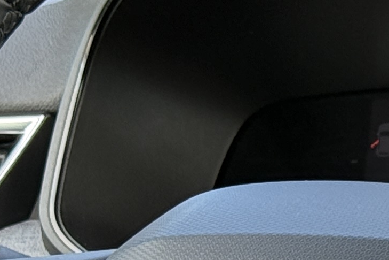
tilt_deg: -12.7
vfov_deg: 4.9
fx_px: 2982
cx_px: 718
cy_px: 490
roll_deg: +0.1
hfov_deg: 7.2
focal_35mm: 276
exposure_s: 1/163
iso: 160
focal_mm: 6.76
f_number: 1.78
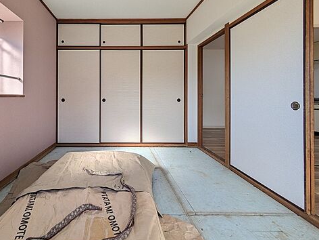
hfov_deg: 82.9
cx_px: 118
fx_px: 175
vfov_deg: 67.9
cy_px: 94
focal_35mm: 19
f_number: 2.2
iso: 49
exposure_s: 1/443
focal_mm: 1.83
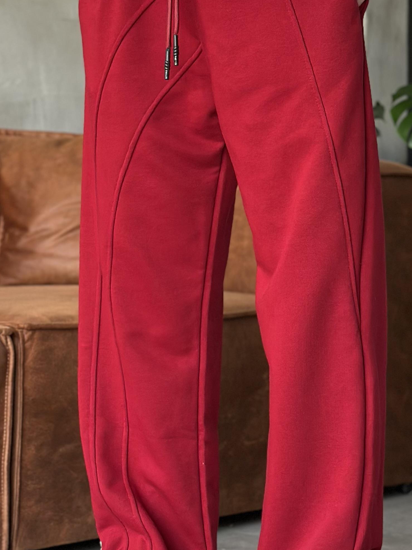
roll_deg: -0.5
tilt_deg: +1.0
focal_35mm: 98
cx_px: 207
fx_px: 1555
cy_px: 199
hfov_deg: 15.1
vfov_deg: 20.0
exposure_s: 1/60
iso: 320
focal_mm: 6.86
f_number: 1.78
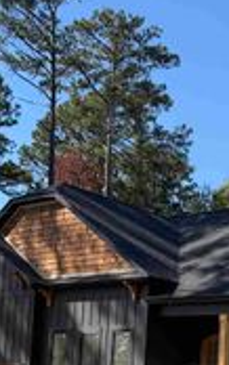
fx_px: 728
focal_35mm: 73
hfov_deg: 17.0
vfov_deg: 26.7
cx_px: 288
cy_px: 364
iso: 80
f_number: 1.78
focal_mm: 6.76
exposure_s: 1/2525
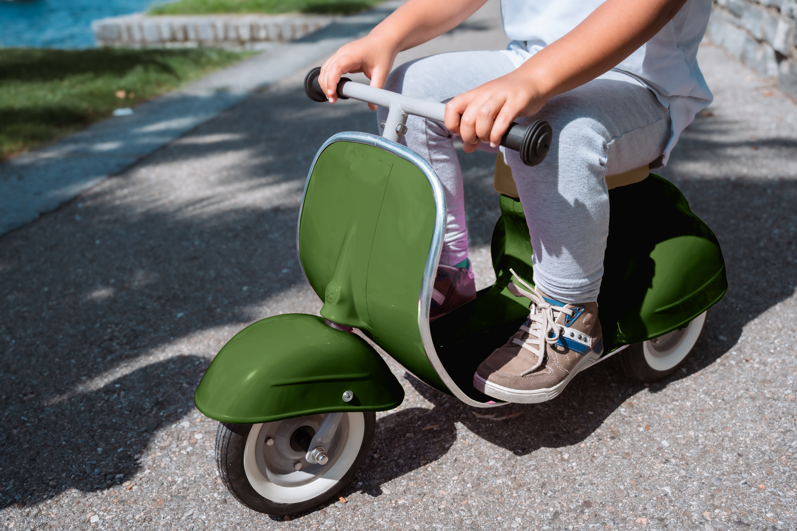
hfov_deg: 54.8
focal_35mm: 35
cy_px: 266
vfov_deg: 38.2
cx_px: 398
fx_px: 768
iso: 100
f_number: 5
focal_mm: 34.7
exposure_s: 1/1000
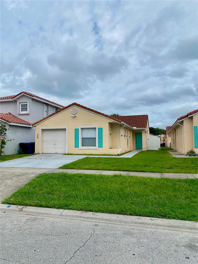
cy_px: 132
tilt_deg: +3.0
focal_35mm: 26
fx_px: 198
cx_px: 99
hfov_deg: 53.1
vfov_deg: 67.3
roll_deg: +0.6
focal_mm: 4.25
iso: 32
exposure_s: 1/6061
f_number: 1.8
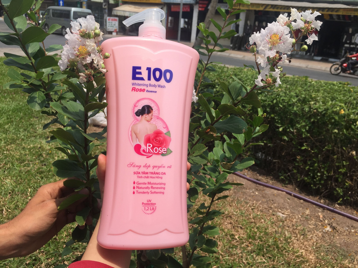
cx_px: 179
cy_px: 134
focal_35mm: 29
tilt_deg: -15.5
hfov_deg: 61.7
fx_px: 300
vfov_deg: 48.2
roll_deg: -6.5
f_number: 2.2
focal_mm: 4.15
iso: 32
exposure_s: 1/2198
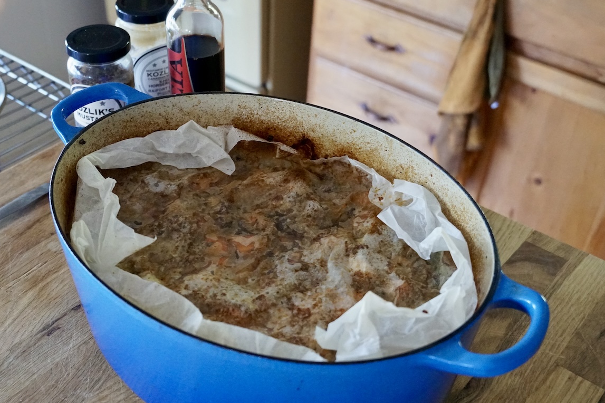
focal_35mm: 49
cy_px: 205
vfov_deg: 27.7
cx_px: 271
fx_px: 816
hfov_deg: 40.6
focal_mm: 29
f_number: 4.5
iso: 6400
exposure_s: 1/125
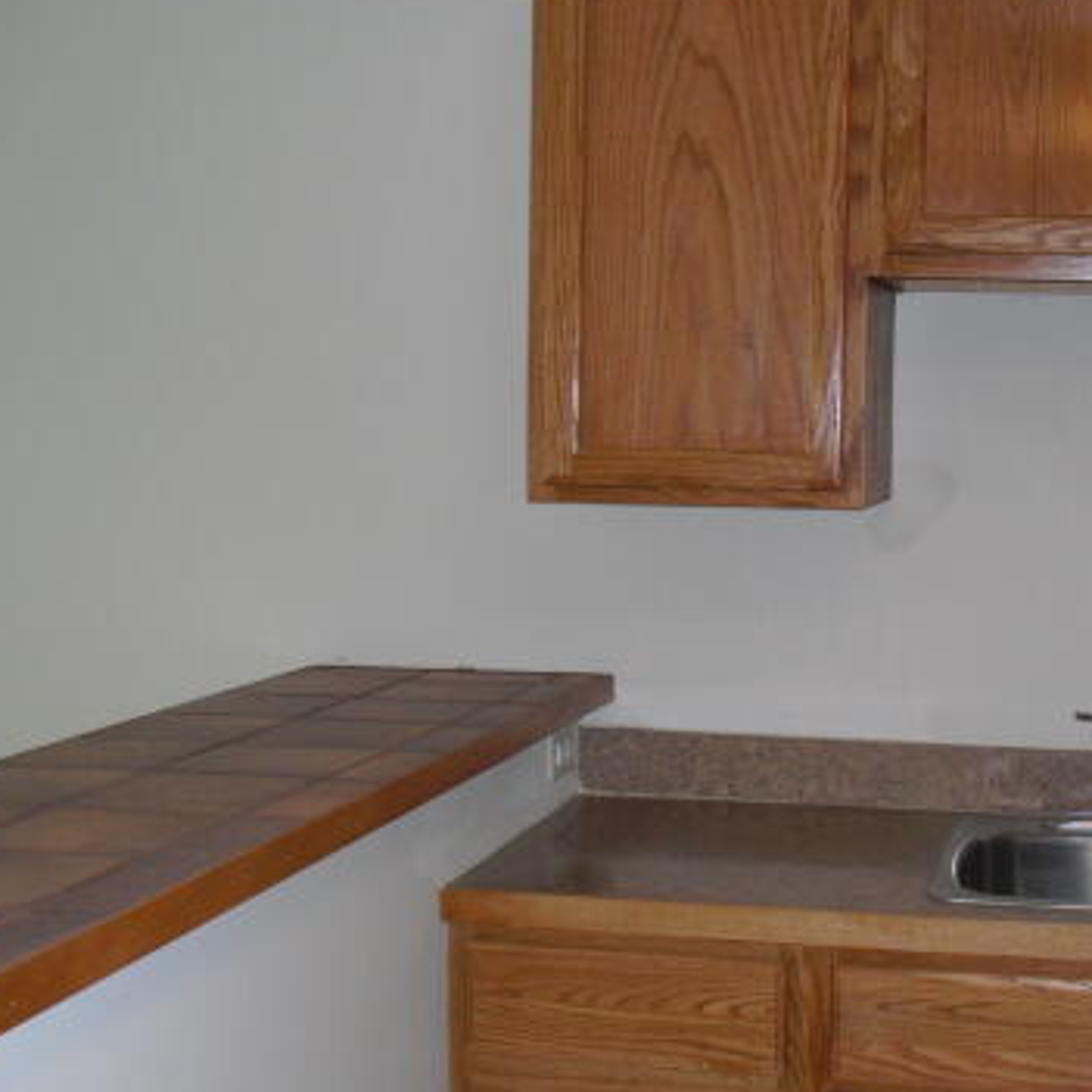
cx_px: 852
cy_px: 628
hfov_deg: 29.0
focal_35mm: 58
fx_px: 2070
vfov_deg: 29.5
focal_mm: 6.3
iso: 200
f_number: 3.1
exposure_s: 1/100
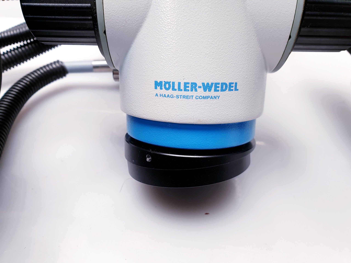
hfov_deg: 67.3
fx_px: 264
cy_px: 132
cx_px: 176
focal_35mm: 26
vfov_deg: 53.1
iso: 125
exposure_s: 1/50
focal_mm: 4.3
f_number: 2.4
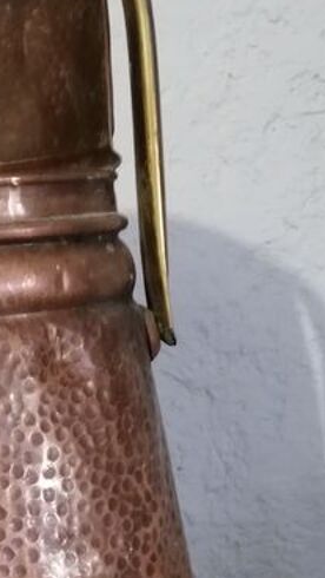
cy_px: 418
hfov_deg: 15.4
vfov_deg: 27.2
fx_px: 1178
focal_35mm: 77
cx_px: -5
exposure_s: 1/20
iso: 500
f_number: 2.2
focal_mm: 3.81
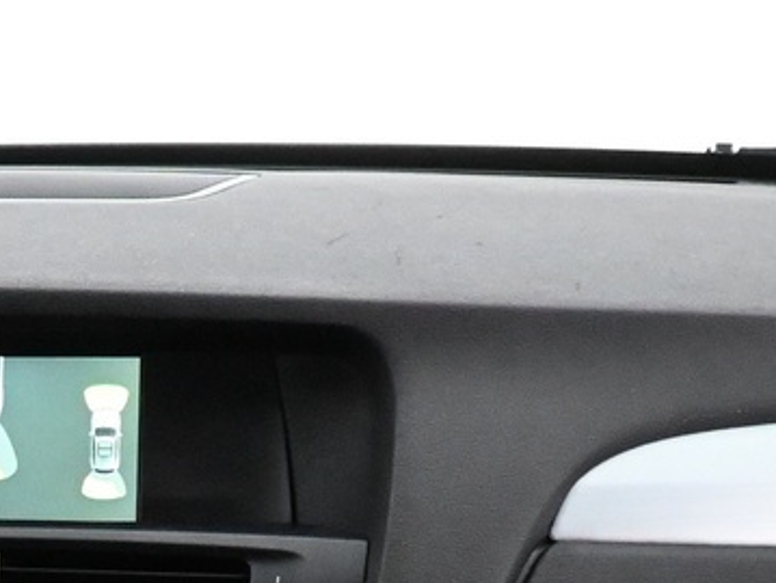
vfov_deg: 13.0
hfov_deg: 18.1
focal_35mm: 104
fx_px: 2334
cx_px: -95
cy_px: 1026
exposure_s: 1/60
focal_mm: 16
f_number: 3.5
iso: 7200
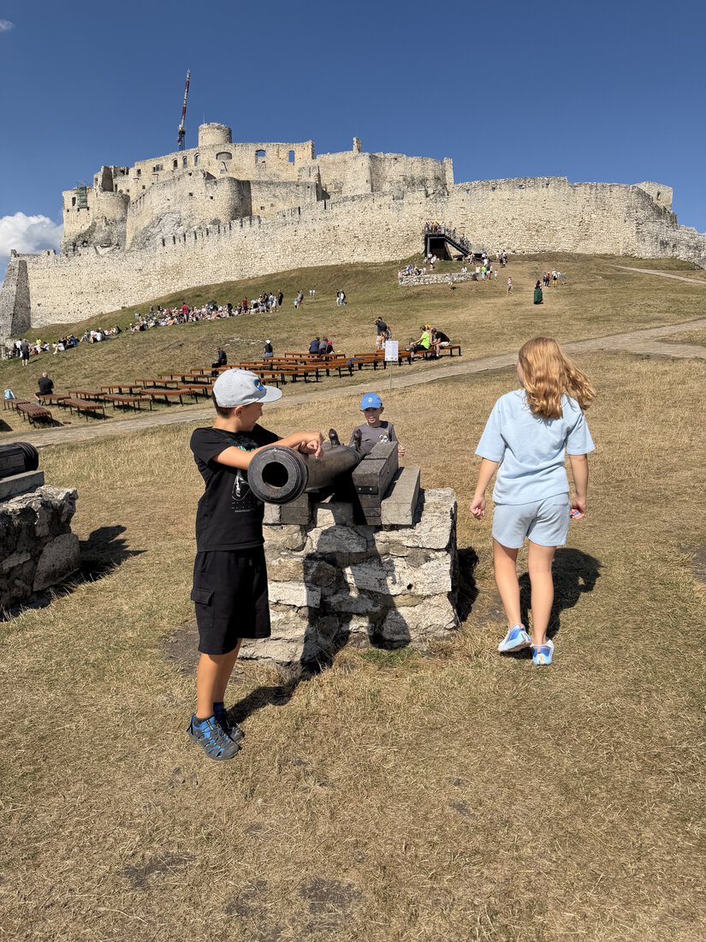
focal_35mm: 24
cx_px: 353
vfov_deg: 71.6
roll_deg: -0.9
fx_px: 653
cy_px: 471
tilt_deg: -7.2
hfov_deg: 56.8
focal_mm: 6.76
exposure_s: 1/8130
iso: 80
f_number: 1.78
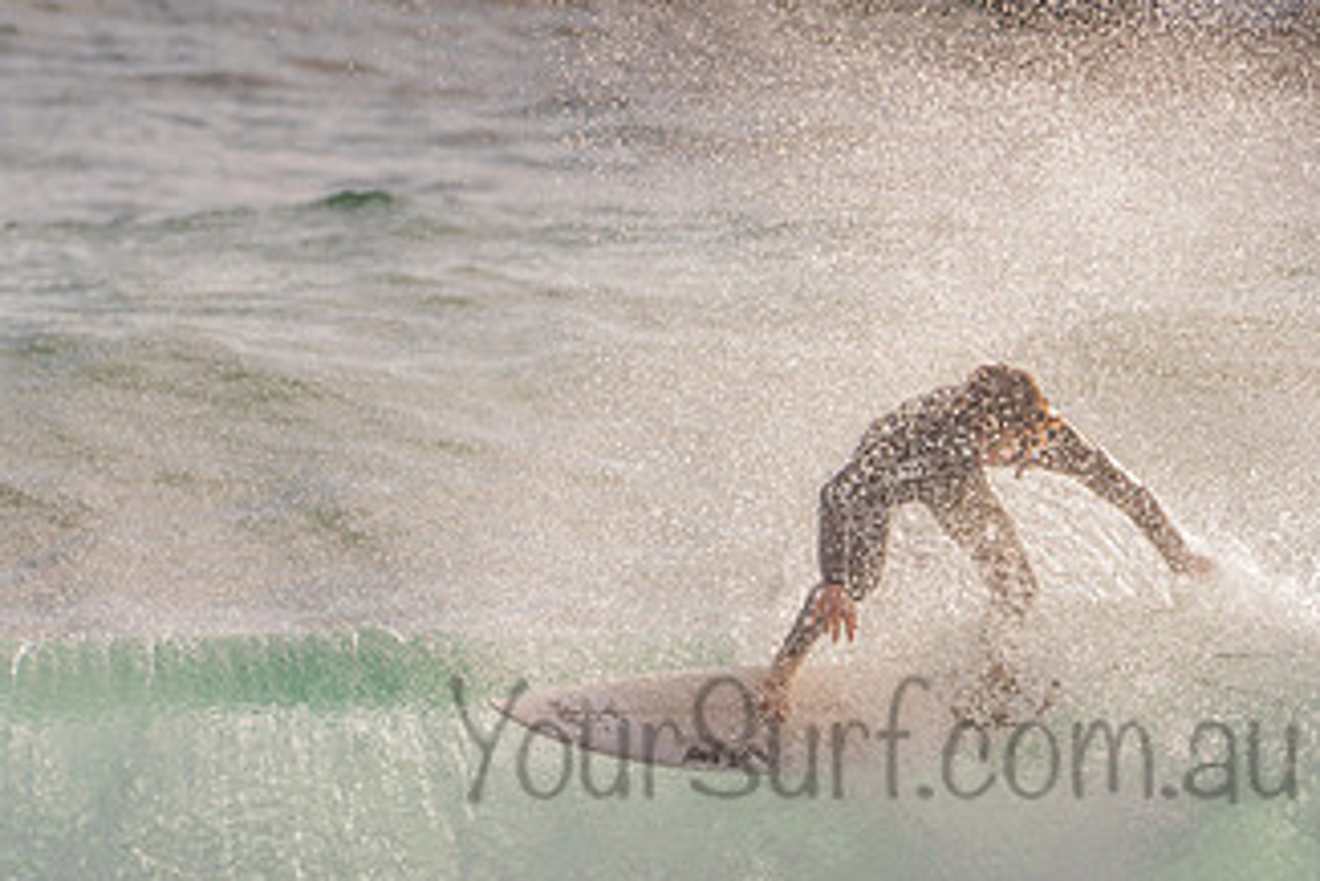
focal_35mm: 1093
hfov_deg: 1.9
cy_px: 681
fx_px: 40093
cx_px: 840
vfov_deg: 1.3
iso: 125
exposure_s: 1/2000
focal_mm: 500
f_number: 5.6
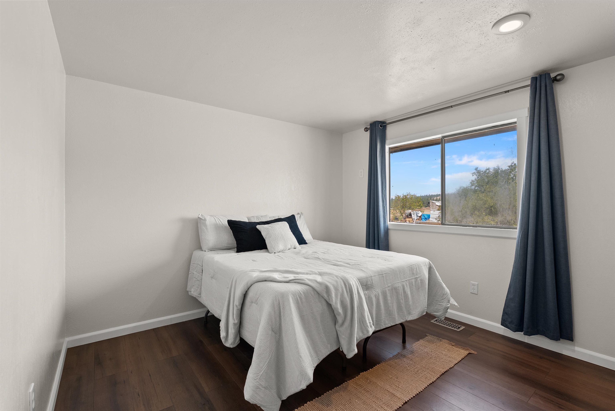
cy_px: 206
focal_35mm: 16
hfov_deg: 95.0
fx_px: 282
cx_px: 308
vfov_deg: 72.1
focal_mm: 16.5
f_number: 8
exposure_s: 1/8
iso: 400
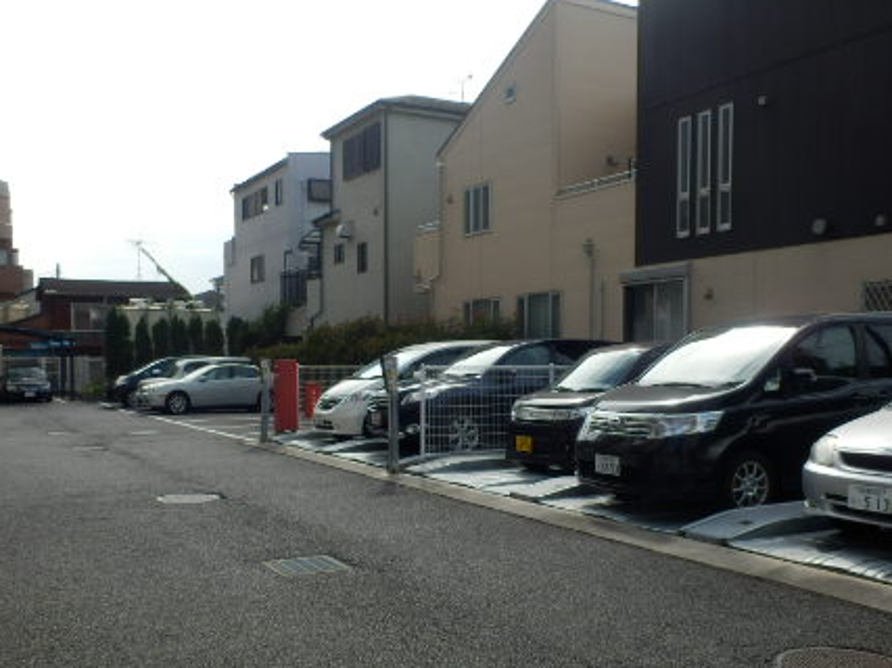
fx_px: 927
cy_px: 409
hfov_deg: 51.3
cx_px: 416
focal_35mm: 36
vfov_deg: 39.4
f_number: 7.9
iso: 80
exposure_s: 1/160
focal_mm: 4.2
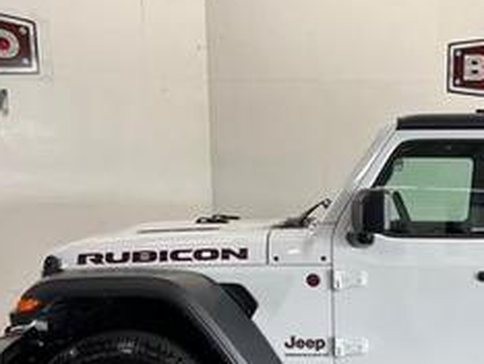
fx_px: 784
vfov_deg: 25.1
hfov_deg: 32.5
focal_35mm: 56
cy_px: 347
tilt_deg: -12.1
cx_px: 443
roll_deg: -1.1
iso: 125
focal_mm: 5.7
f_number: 1.5
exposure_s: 1/120
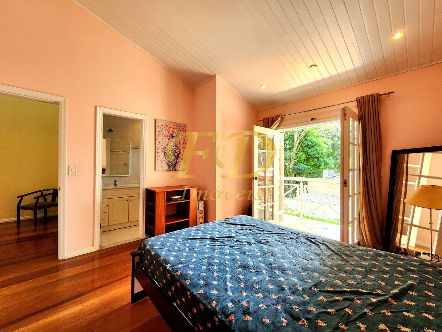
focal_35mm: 13
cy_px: 166
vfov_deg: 89.9
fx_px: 166
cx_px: 221
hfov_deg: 106.2
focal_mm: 2.2
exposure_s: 1/60.2
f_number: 2.2
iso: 125
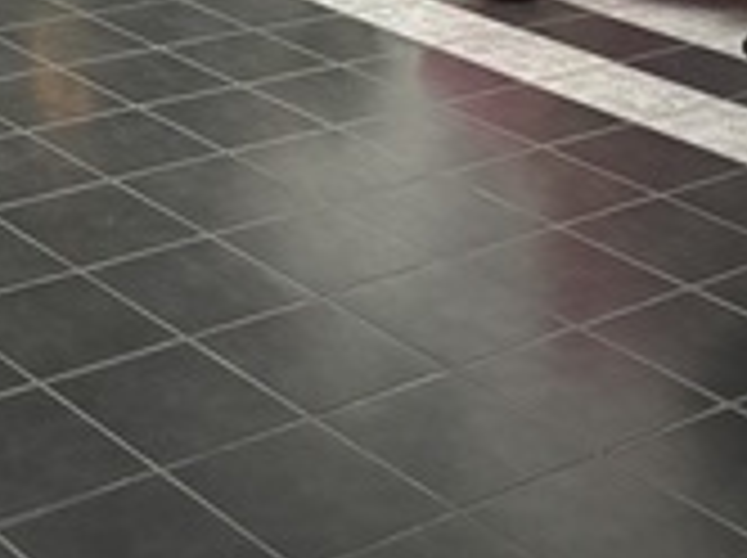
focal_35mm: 94
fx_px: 2026
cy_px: -400
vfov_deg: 14.1
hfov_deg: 20.3
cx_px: 18
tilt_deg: -5.1
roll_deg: -2.2
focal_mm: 5.96
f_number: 1.6
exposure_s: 1/40
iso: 400
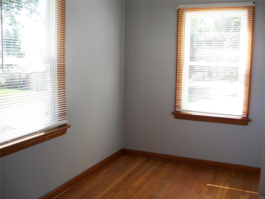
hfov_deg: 50.1
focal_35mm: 37
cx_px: 132
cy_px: 100
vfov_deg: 38.7
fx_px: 283
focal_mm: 7.8
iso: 64
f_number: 2.8
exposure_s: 1/50
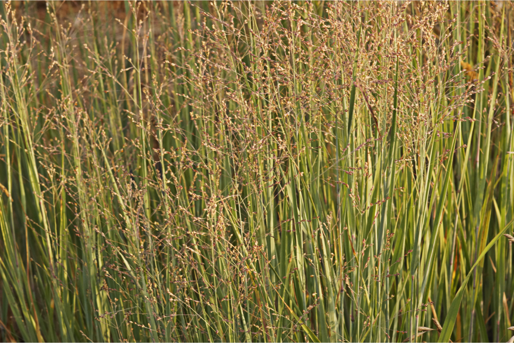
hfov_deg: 13.7
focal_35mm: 150
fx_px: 2141
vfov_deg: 9.1
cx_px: 257
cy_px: 172
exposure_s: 1/160
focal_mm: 100
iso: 640
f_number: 8
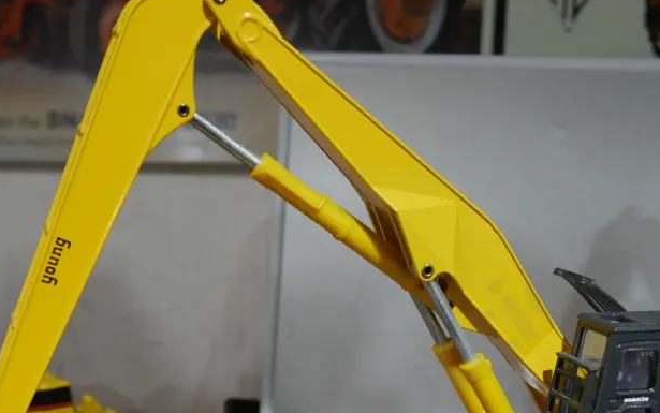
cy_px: 388
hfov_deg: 33.8
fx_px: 1080
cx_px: 423
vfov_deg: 21.1
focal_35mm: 60
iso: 800
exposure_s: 1/60
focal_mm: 17
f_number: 4
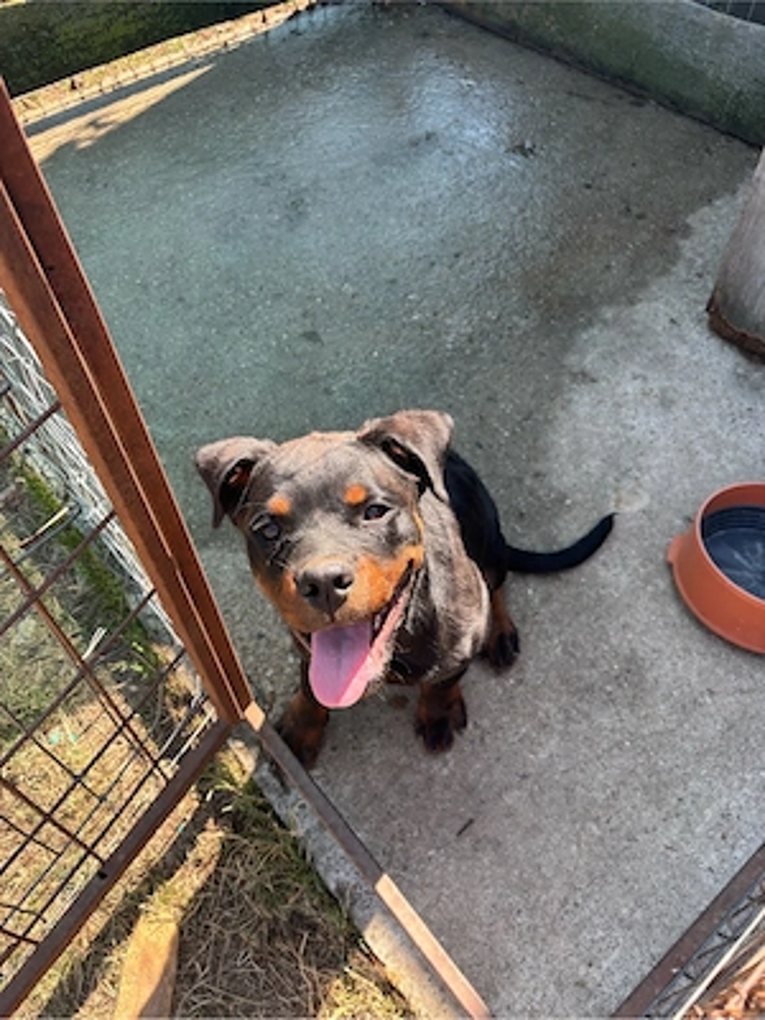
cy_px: 510
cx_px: 382
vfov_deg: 67.3
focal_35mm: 26
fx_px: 766
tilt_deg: -53.7
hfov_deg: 53.1
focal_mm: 5.96
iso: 50
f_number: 1.6
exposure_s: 1/340
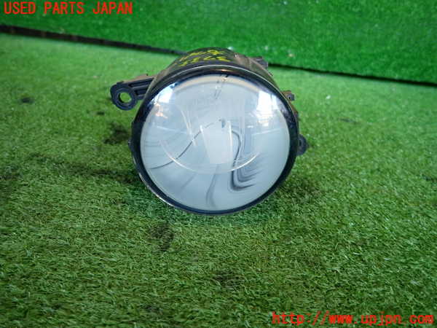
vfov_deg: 54.9
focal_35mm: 25
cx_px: 218
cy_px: 164
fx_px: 316
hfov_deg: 69.4
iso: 200
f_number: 2
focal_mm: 4.5
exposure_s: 1/40
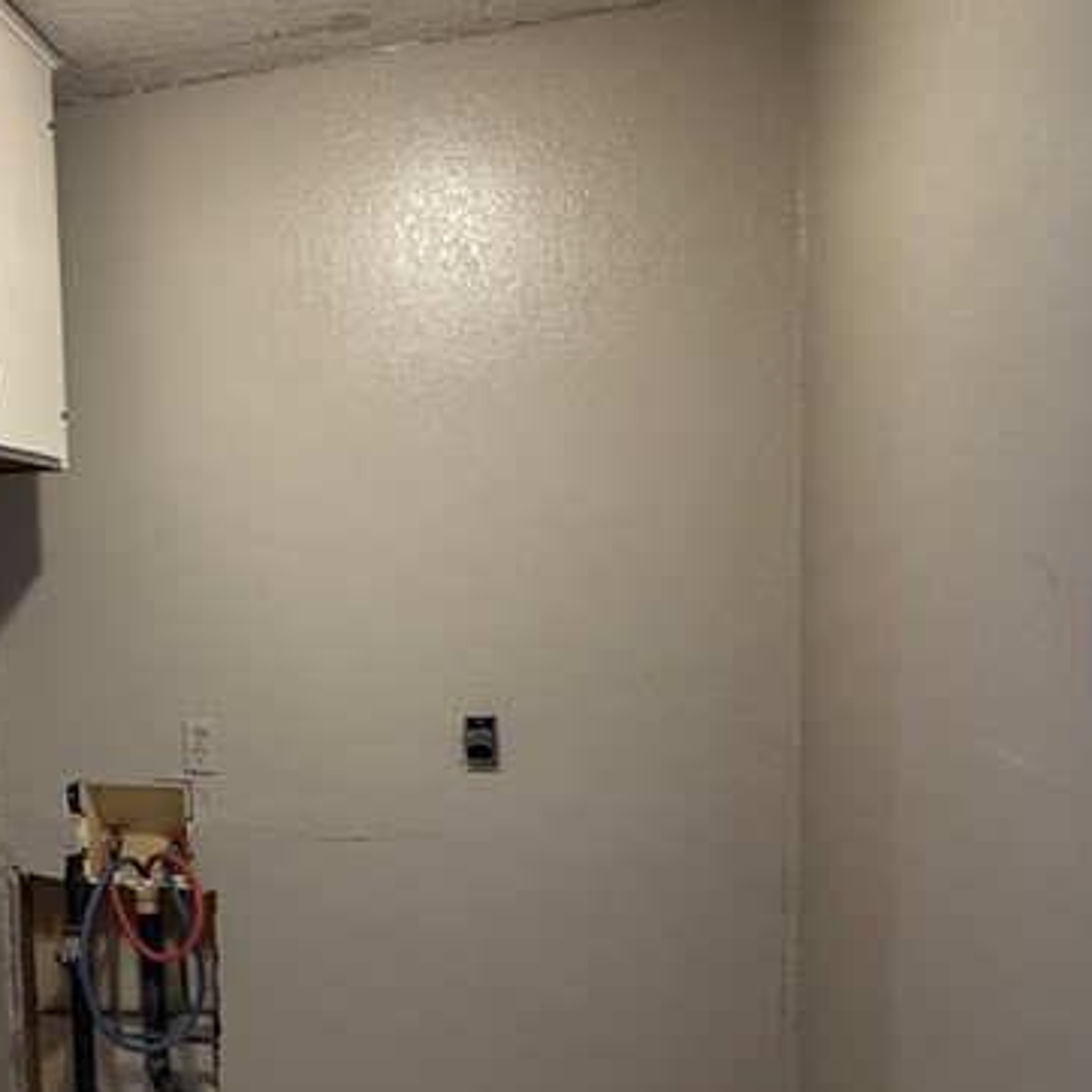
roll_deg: +2.7
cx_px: 154
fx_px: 1249
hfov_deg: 43.9
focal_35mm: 35
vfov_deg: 46.7
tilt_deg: -6.2
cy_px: 697
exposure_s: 1/60
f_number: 2.2
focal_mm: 2.22
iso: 800
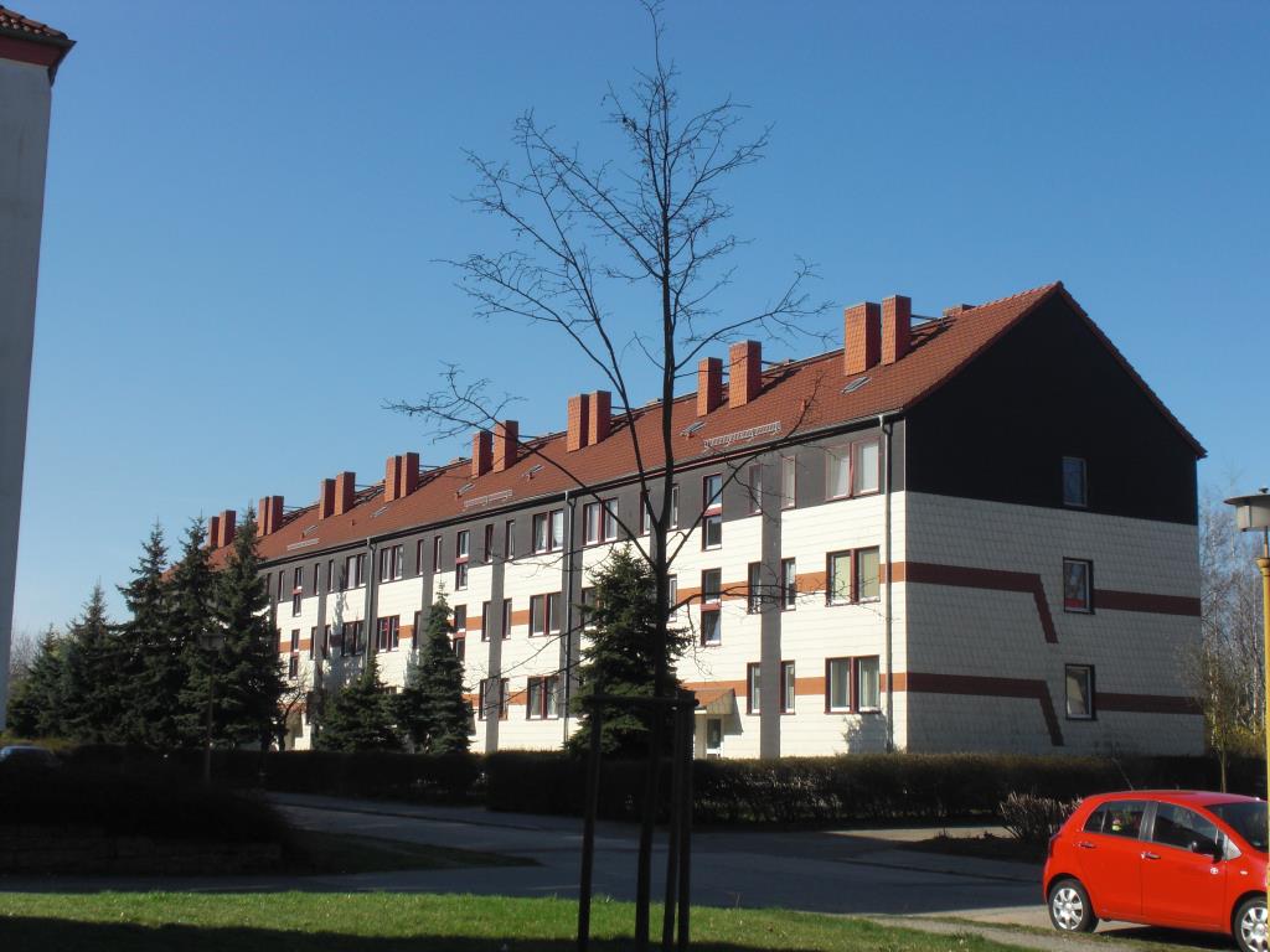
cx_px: 635
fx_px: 1871
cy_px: 476
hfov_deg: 37.5
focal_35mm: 51
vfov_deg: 28.6
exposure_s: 1/320
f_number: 6.4
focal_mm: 8.44
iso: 64
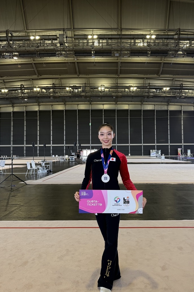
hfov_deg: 49.4
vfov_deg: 69.4
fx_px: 210
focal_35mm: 26
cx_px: 108
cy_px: 148
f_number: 1.8
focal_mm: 6.8
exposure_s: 1/99
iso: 200
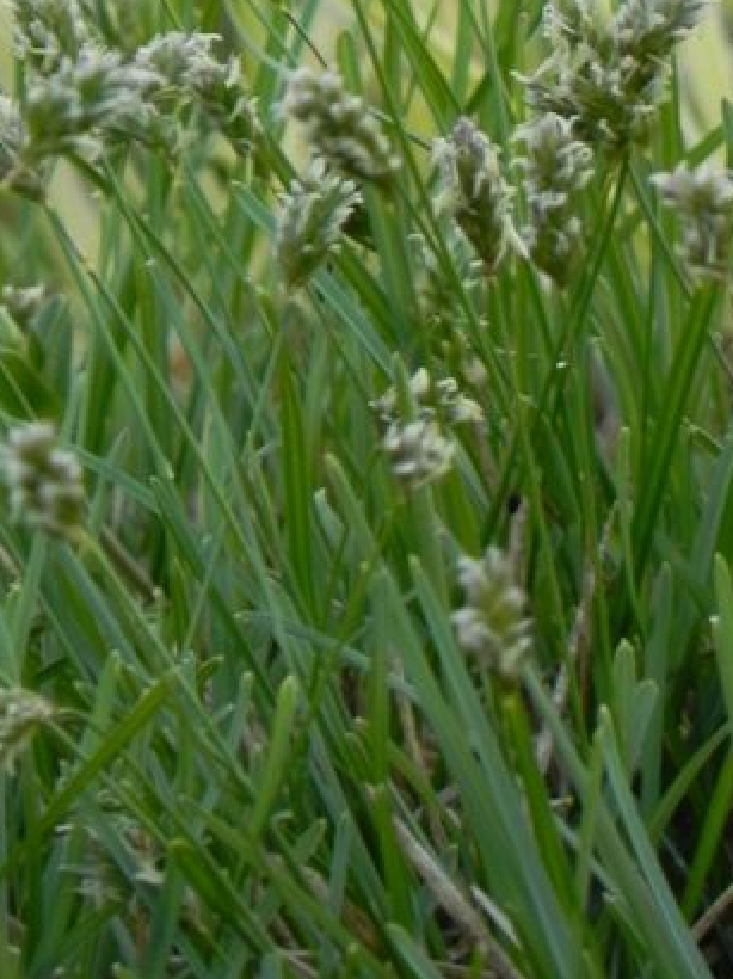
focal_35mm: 1324
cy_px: 141
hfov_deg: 1.1
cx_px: 203
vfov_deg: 1.5
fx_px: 37420
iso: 160
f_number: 5
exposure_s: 1/25
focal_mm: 120
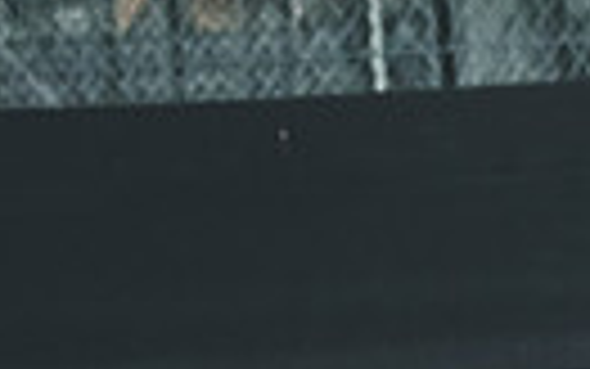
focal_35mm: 2047
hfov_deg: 1.0
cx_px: 1185
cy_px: 668
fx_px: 32929
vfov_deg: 0.6
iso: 2500
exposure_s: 1/2000
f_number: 5.2
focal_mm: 301.1
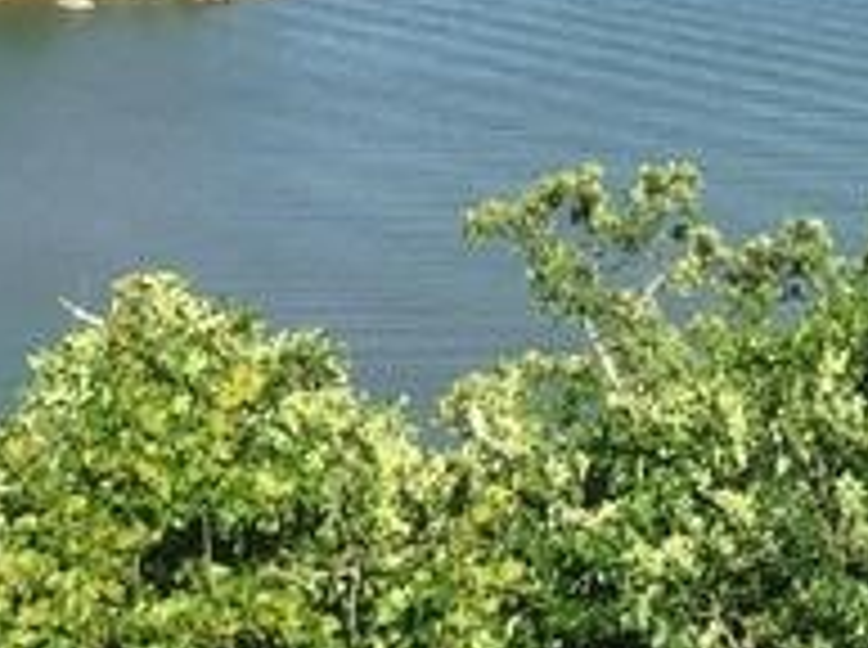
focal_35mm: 103
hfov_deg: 17.7
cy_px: -140
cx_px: 1174
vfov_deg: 13.9
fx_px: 2578
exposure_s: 1/652
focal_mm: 3.3
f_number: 2.4
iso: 25
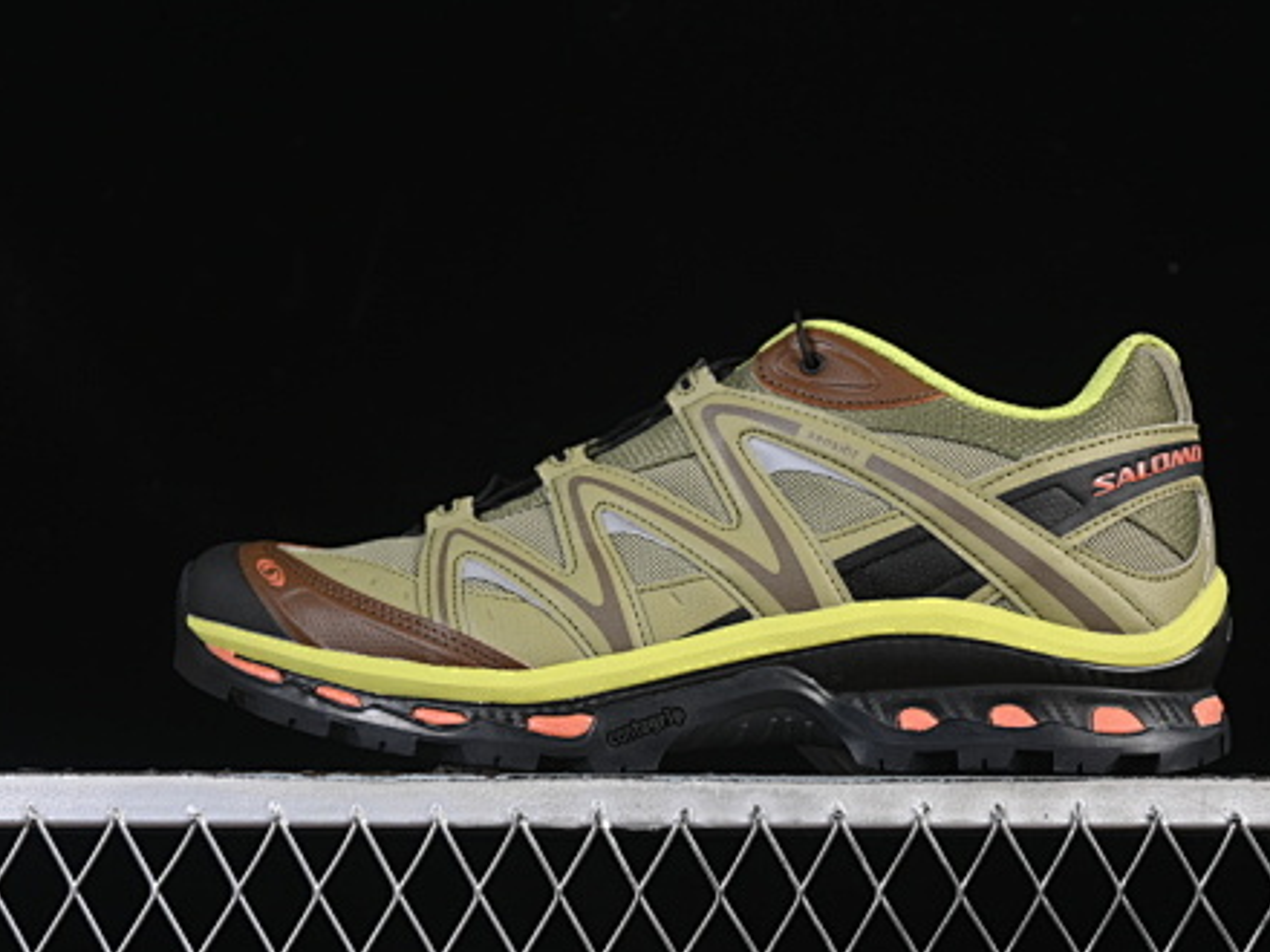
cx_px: 707
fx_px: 3008
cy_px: 477
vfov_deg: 18.0
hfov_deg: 23.8
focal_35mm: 82
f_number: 7.1
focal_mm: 50
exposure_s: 1/60
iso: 160
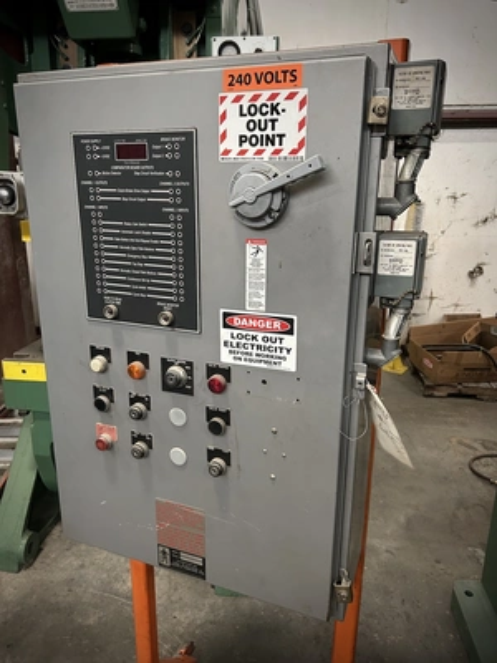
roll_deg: -0.1
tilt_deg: -15.0
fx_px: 498
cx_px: 248
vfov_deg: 67.3
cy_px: 332
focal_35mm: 26
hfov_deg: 53.1
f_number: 1.5
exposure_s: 1/60
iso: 400
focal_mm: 5.7
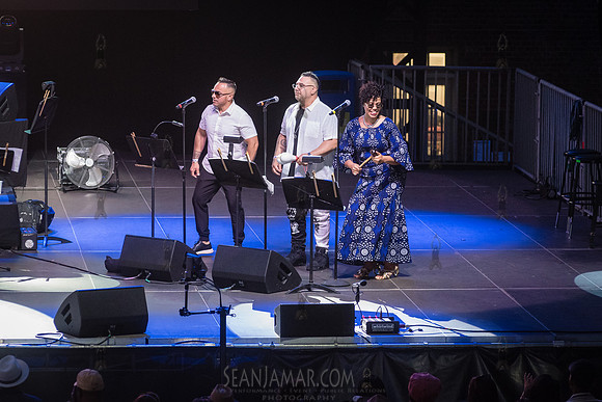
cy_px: 149
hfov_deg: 10.0
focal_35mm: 205
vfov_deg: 6.7
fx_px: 3435
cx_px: 289
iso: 4000
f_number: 4
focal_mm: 155
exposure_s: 1/500
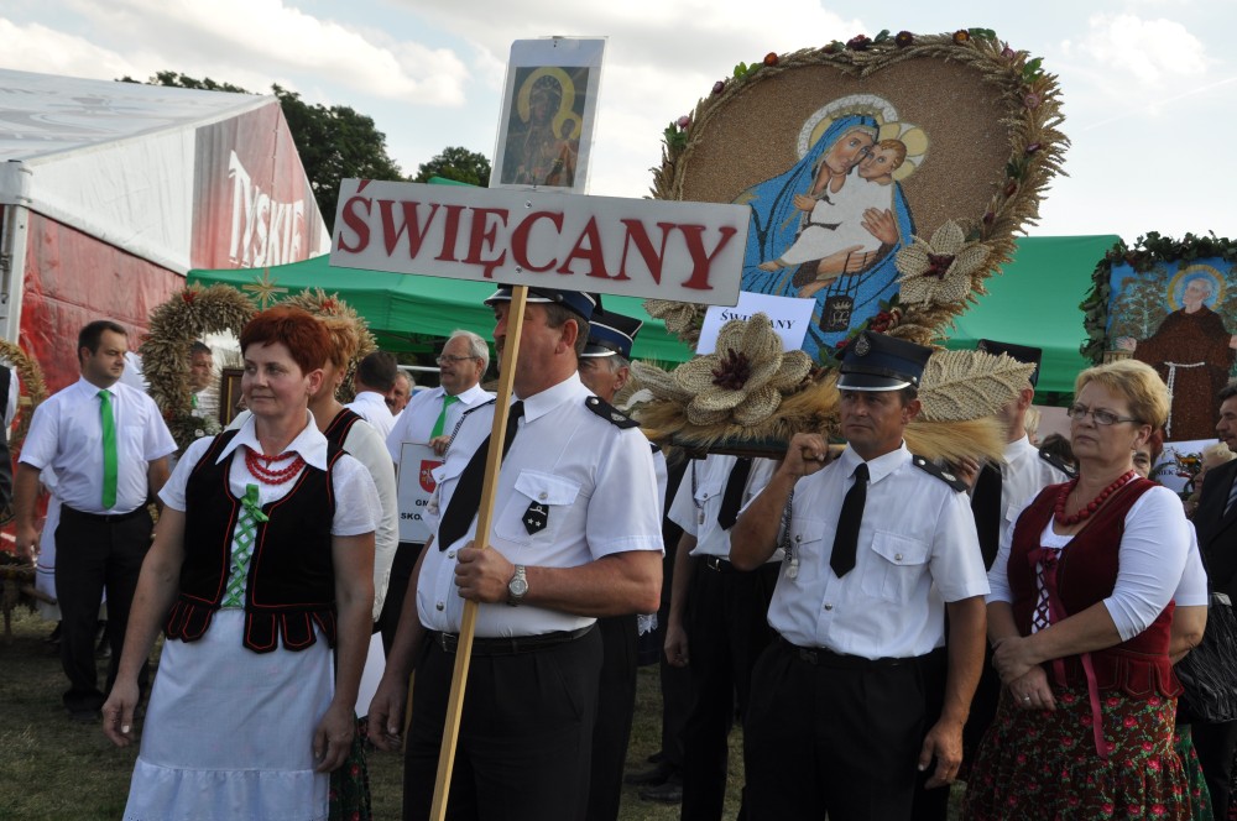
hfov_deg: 43.7
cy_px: 410
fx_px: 1544
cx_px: 618
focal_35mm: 45
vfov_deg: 29.8
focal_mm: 30
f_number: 8
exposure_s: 1/250
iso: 200
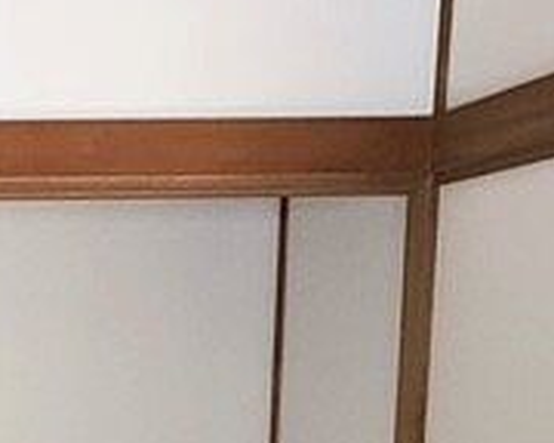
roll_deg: +1.5
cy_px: 661
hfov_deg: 18.3
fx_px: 1590
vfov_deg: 14.8
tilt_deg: -11.7
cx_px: -182
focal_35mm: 97
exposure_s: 1/33
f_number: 1.8
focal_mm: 3.99
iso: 32
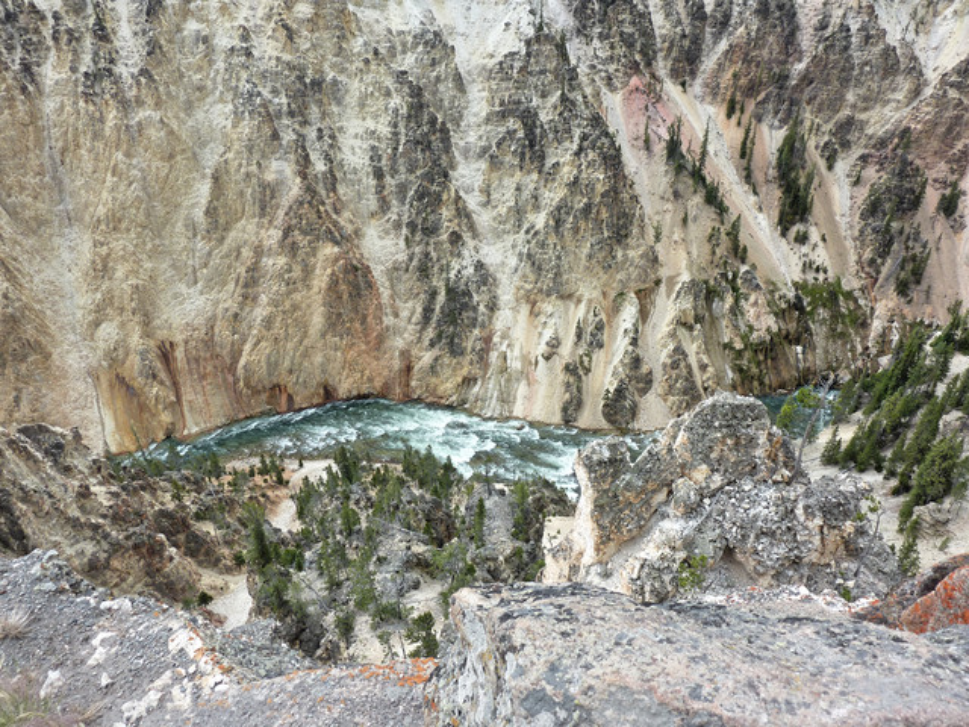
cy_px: 364
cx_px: 484
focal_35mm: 27
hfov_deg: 65.3
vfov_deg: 51.4
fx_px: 756
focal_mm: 4.4
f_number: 4
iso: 80
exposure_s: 1/250
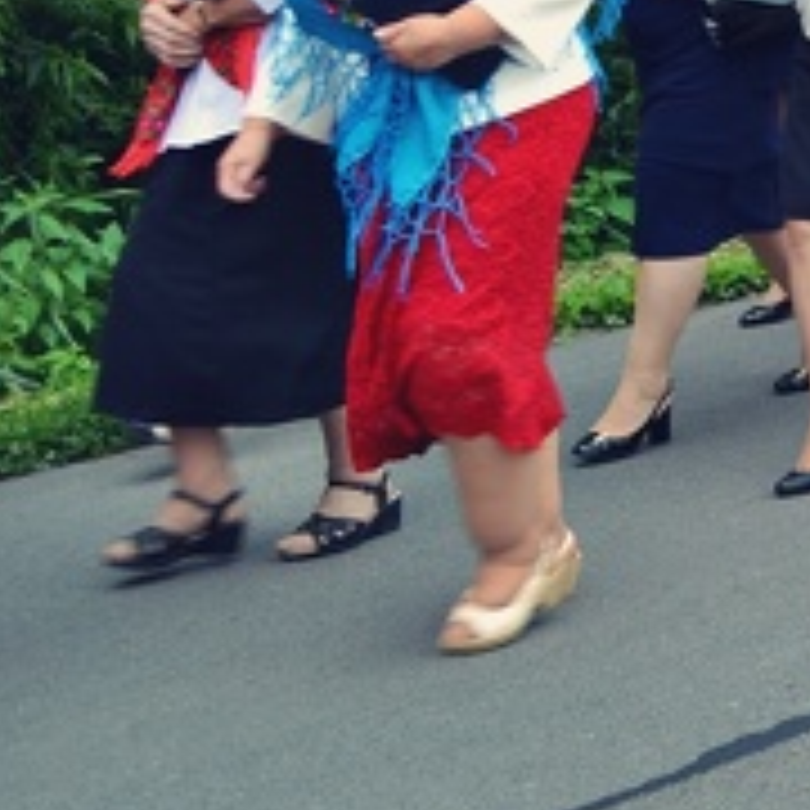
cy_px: -176
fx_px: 2965
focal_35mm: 112
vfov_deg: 15.0
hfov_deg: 12.9
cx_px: 1778
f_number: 5.6
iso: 100
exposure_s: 1/125
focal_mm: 20
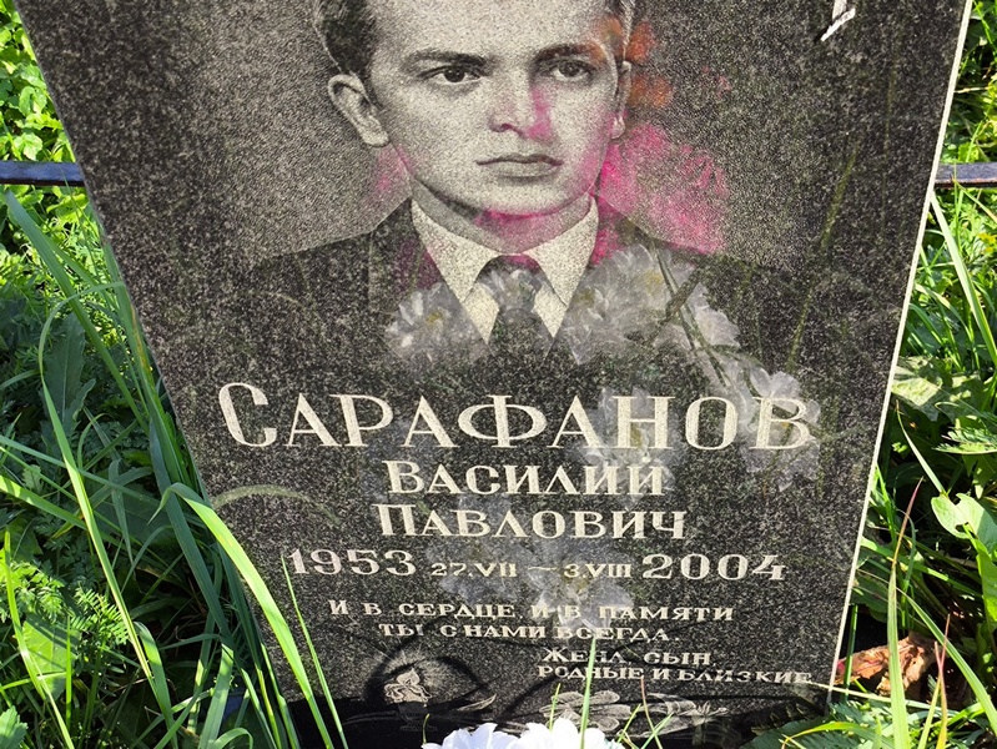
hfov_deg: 38.2
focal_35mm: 50
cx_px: 498
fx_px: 1441
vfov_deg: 29.1
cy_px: 374
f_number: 1.7
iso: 50
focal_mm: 4.71
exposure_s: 1/353
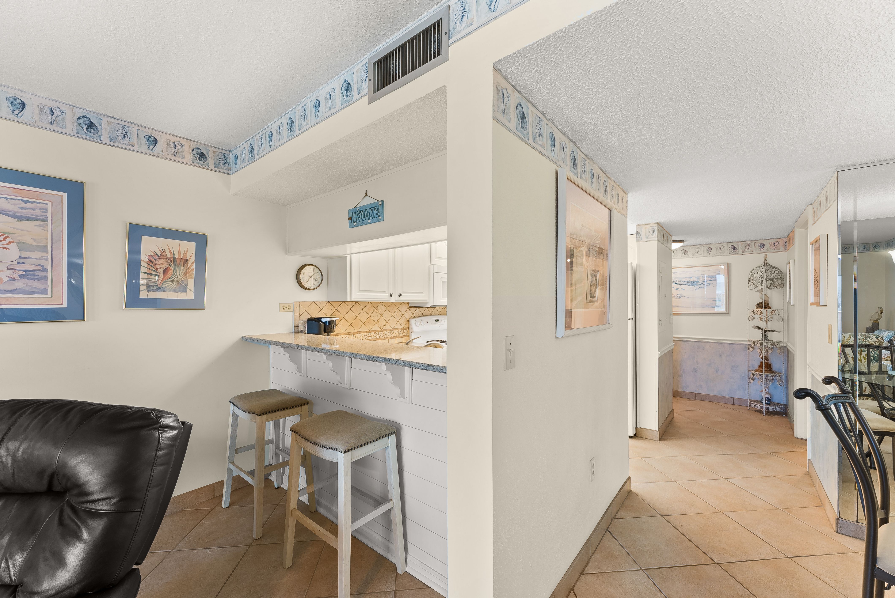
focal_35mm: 14
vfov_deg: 81.3
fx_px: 348
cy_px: 299
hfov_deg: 104.2
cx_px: 448
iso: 400
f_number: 8
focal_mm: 14
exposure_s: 1/2
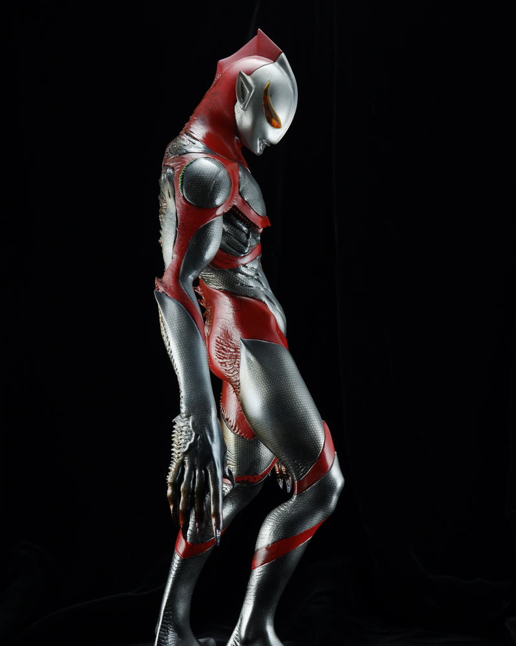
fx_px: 1737
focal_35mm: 91
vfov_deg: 21.0
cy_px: 339
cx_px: 259
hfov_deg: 16.9
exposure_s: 1/20
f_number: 7.1
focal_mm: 53
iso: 400
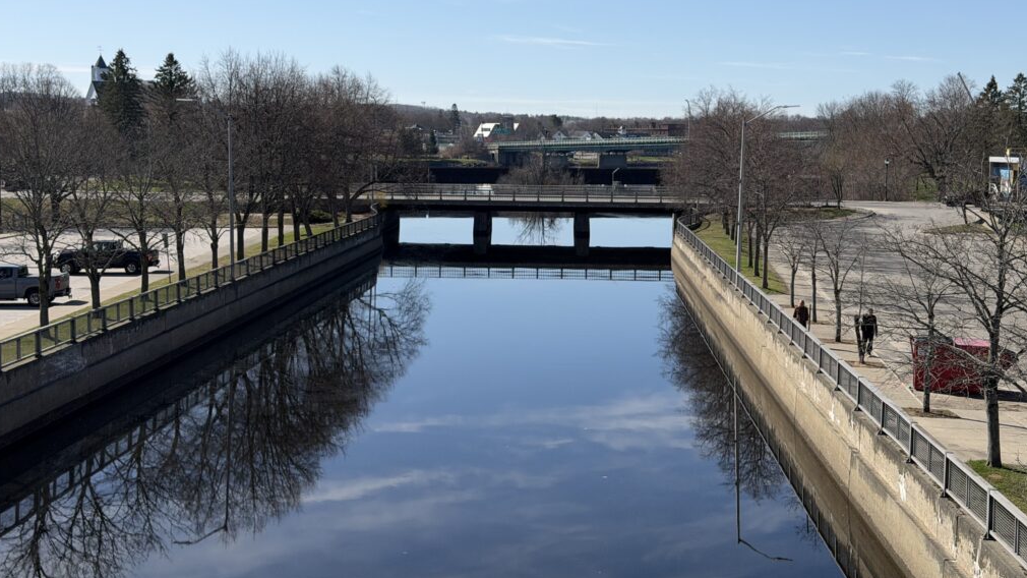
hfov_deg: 39.2
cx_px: 510
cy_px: 191
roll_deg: -0.6
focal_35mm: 53
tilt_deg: -2.0
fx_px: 1443
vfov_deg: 22.5
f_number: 1.78
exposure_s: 1/6536
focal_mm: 6.76
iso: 64
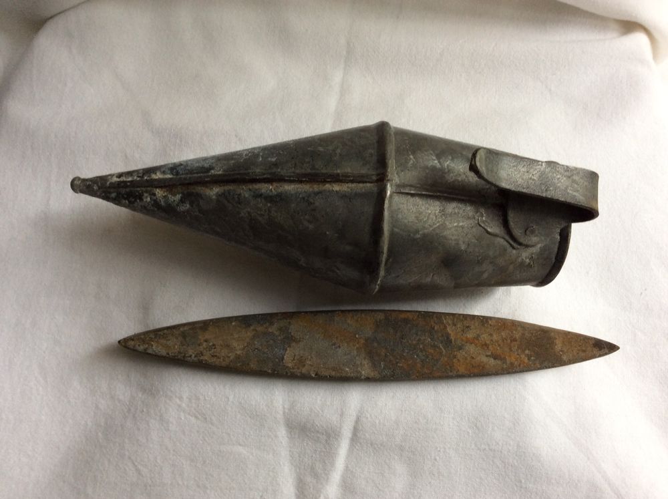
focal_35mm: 32
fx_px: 617
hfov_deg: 56.9
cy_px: 250
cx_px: 334
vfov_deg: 44.1
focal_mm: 3.3
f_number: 2.4
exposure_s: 1/50
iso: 32
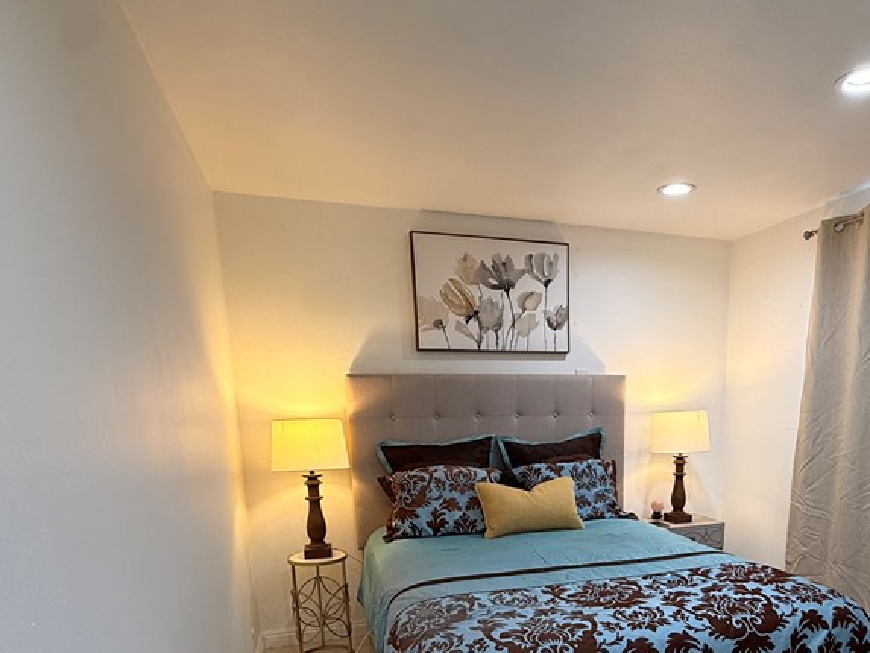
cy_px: 524
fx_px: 628
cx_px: 557
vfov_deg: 51.4
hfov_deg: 68.0
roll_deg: +1.5
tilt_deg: -11.4
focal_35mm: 25
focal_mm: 2.22
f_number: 2.2
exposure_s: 1/120
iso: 125
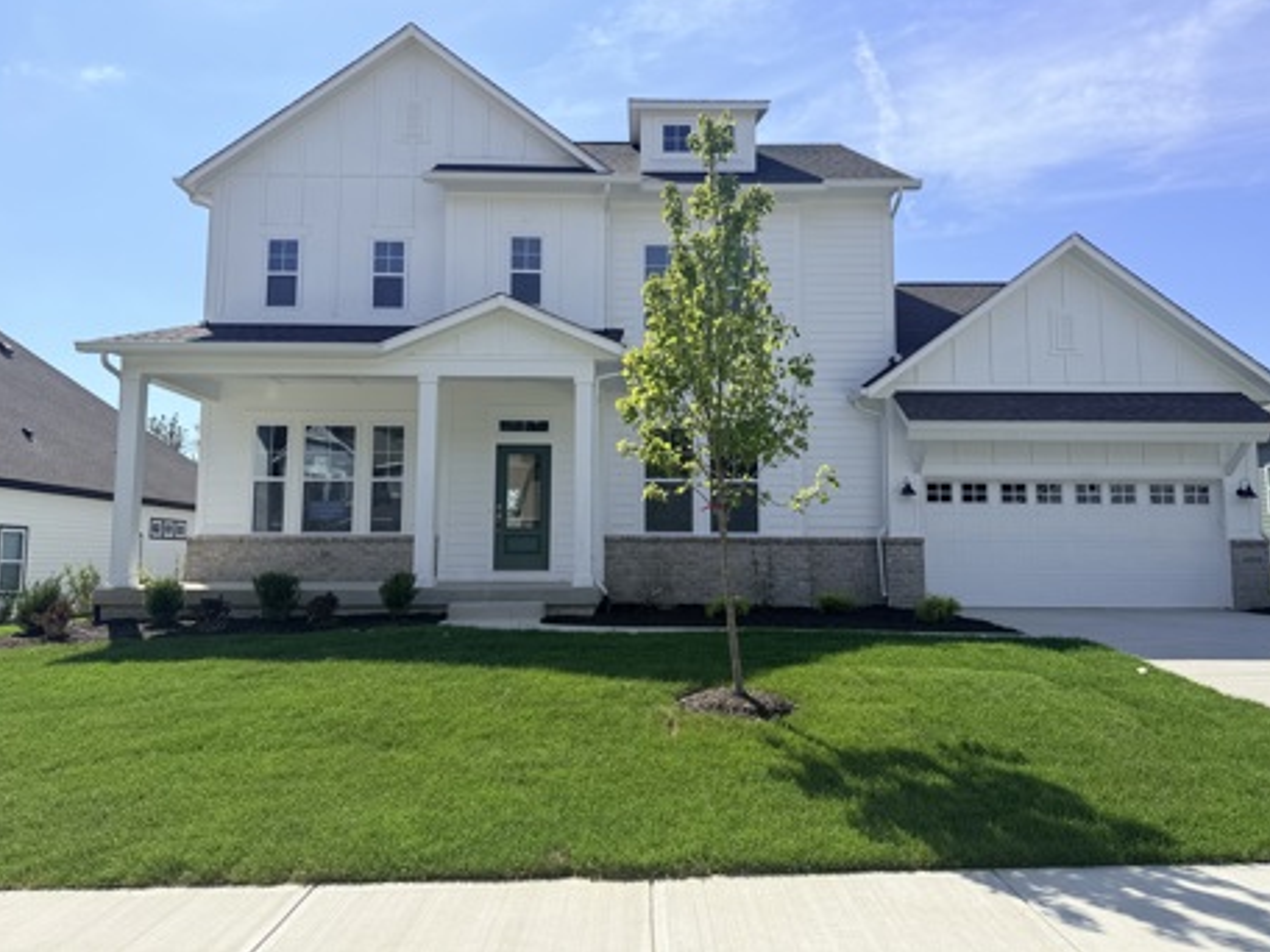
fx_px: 917
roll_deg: -1.0
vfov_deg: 54.9
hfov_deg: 69.4
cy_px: 459
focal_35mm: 25
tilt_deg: +5.9
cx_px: 653
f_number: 1.78
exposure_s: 1/4673
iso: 80
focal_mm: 6.76
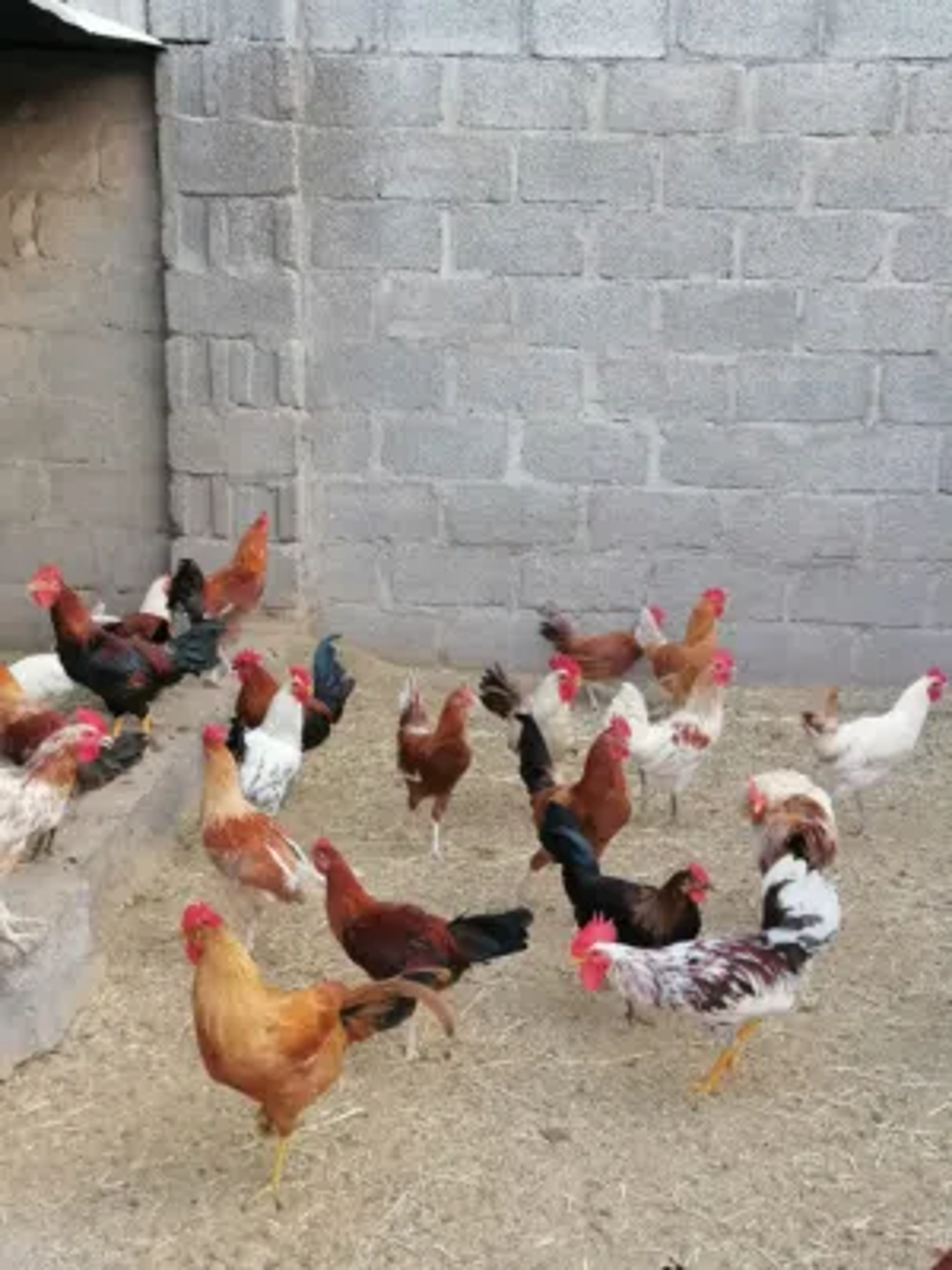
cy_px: 635
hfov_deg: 30.9
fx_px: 1723
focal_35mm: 47
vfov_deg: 40.4
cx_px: 476
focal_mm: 5.3
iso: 125
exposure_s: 1/60
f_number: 1.8
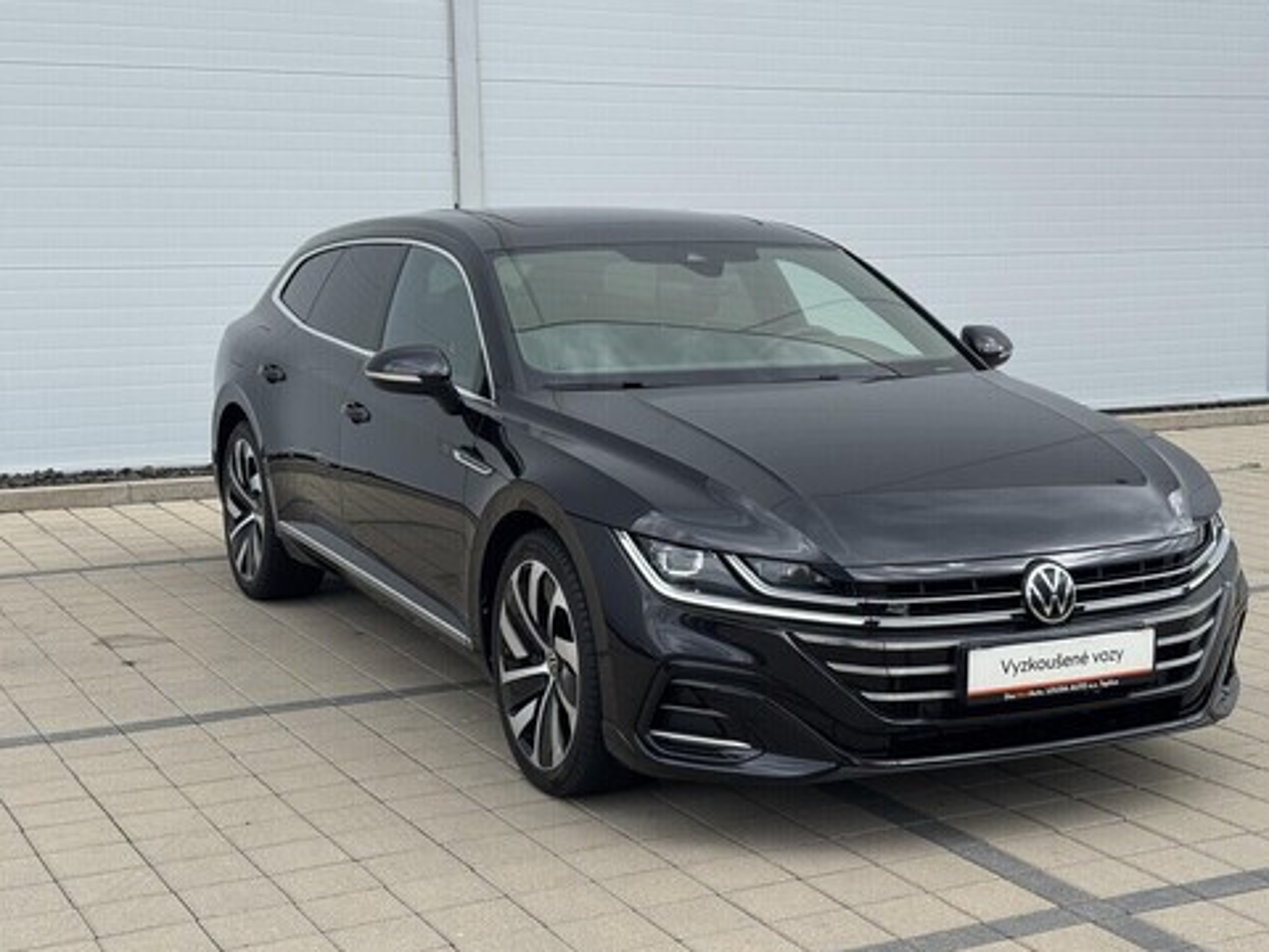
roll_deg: +1.6
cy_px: 504
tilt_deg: -7.0
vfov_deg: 26.6
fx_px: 2016
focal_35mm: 55
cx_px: 722
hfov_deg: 34.9
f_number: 1.78
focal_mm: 6.76
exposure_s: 1/2179
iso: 64
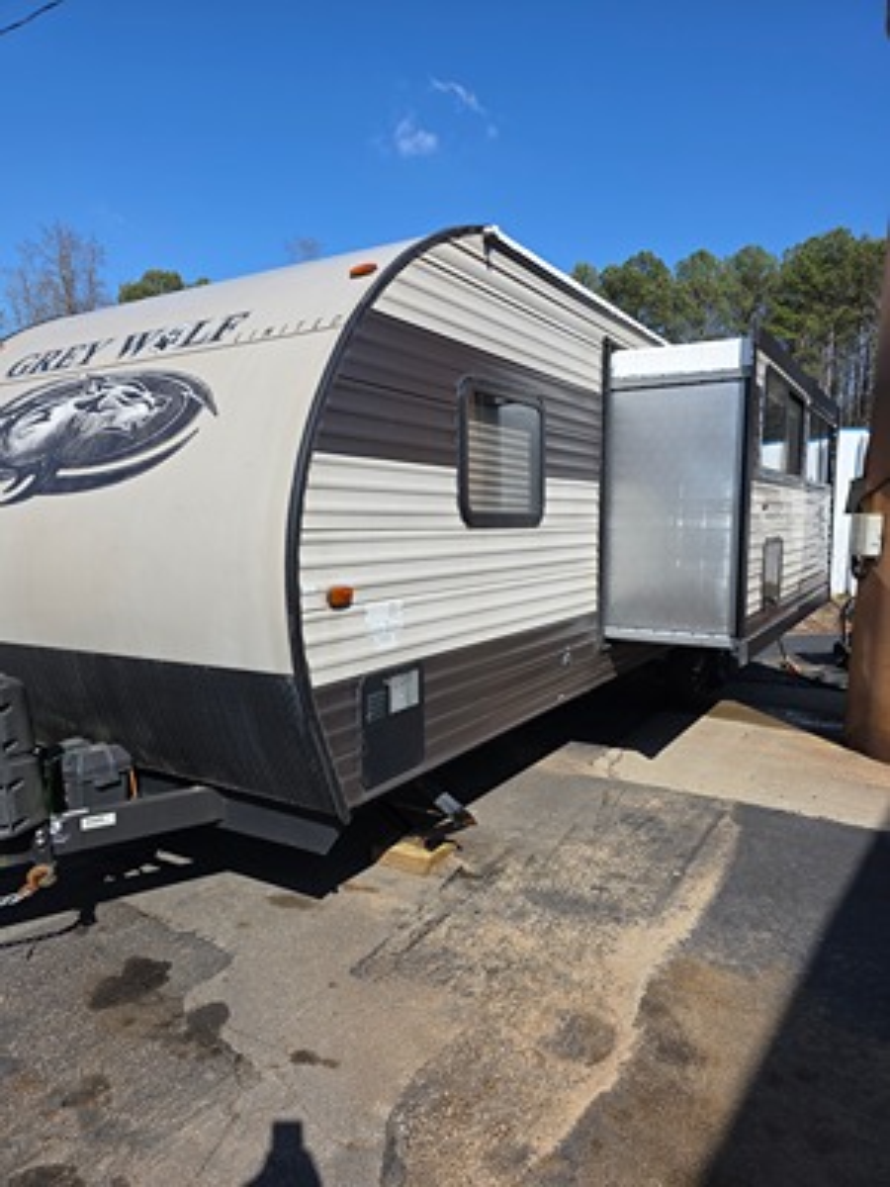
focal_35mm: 23
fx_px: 788
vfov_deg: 73.9
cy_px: 594
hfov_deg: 58.9
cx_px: 445
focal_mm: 6.3
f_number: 1.7
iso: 12
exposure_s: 1/907
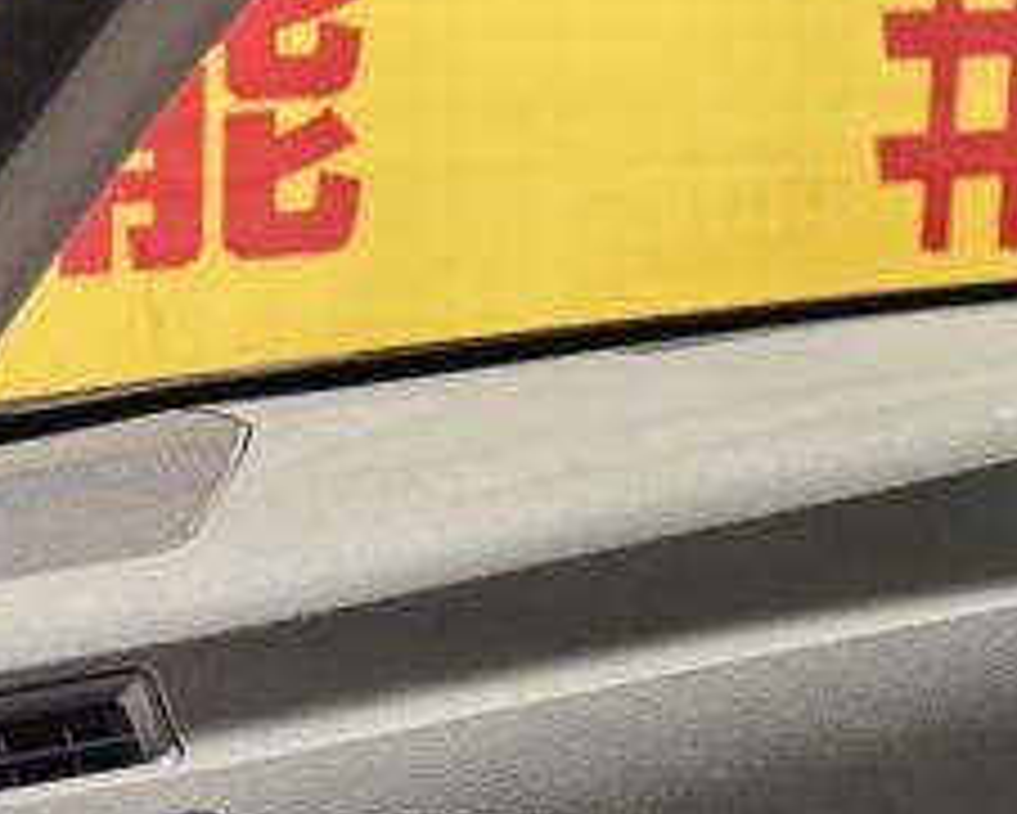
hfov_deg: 19.5
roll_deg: +1.5
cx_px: 1598
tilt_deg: -17.1
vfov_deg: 18.0
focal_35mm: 83
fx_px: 2499
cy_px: 850
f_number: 1.78
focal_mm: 6.76
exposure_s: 1/50
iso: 400
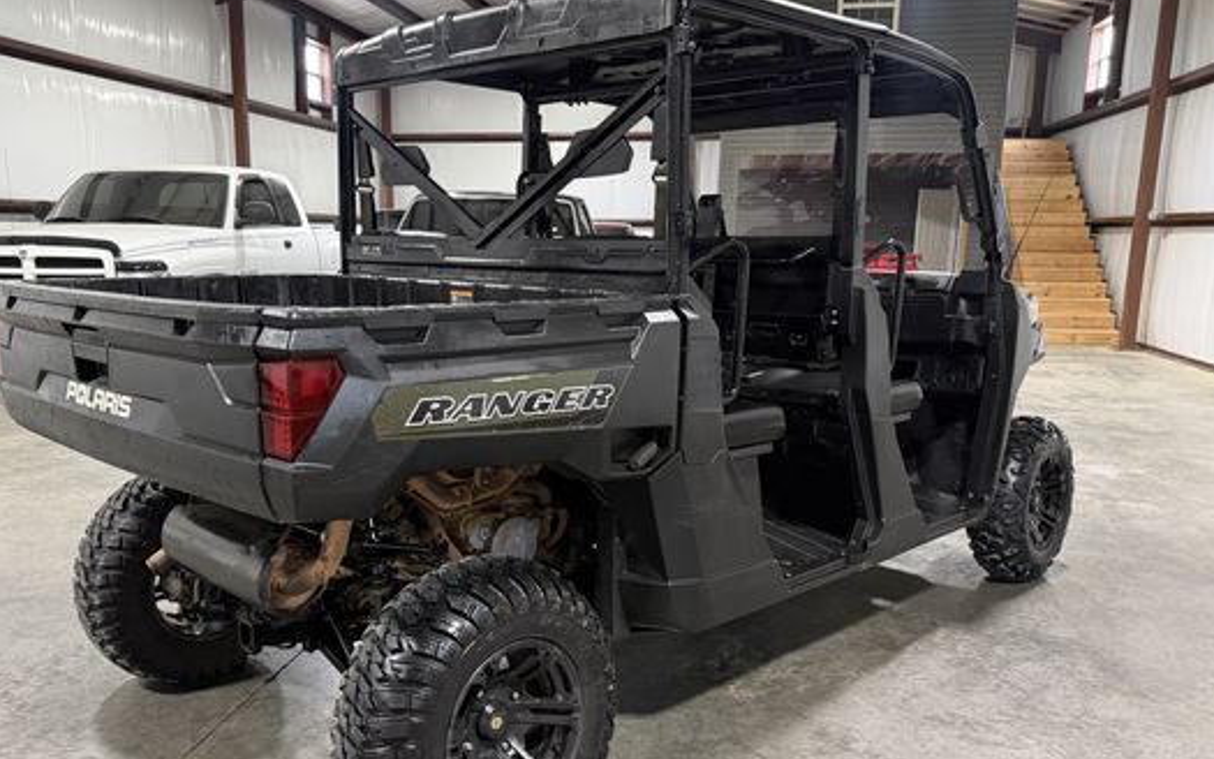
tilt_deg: -12.4
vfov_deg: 40.5
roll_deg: +0.7
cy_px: 444
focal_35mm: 31
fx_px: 1026
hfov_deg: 61.1
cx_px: 548
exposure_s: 1/60
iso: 400
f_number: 1.78
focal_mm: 6.76
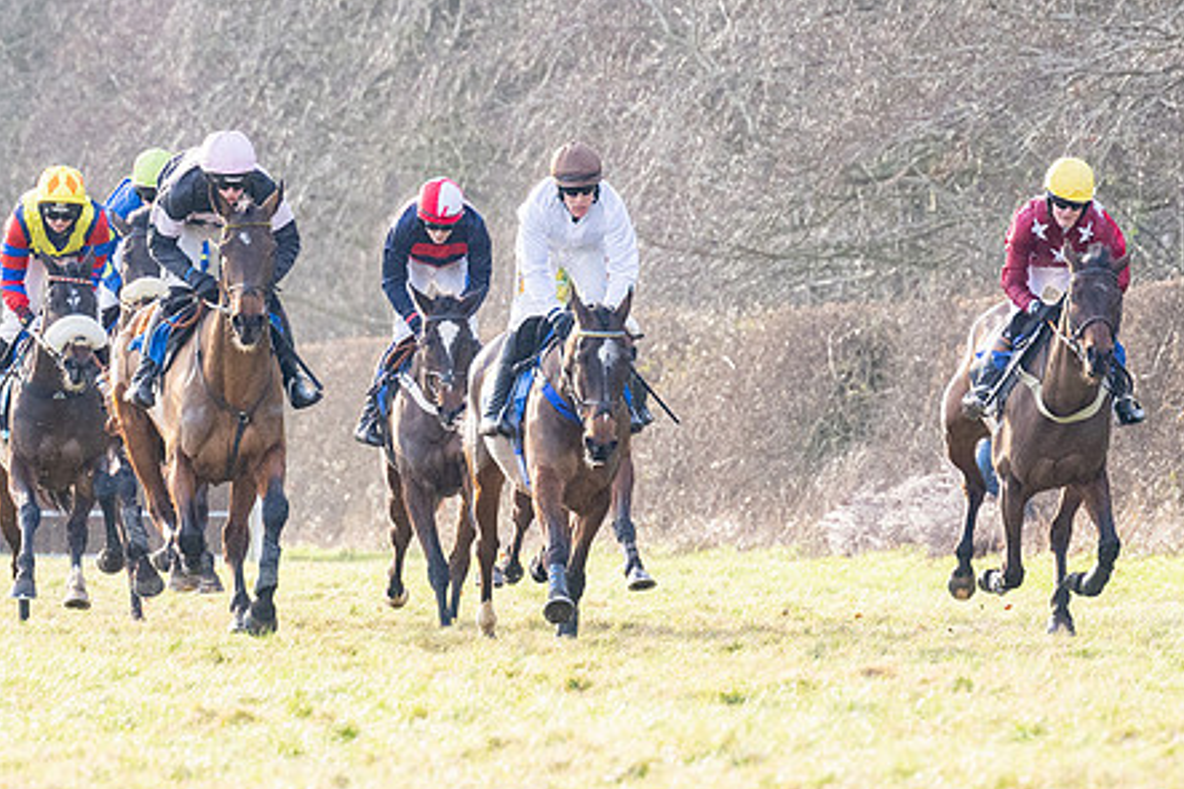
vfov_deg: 2.4
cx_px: 909
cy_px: 426
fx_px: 18673
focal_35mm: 568
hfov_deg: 3.6
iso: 800
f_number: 5
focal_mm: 190
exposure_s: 1/1250
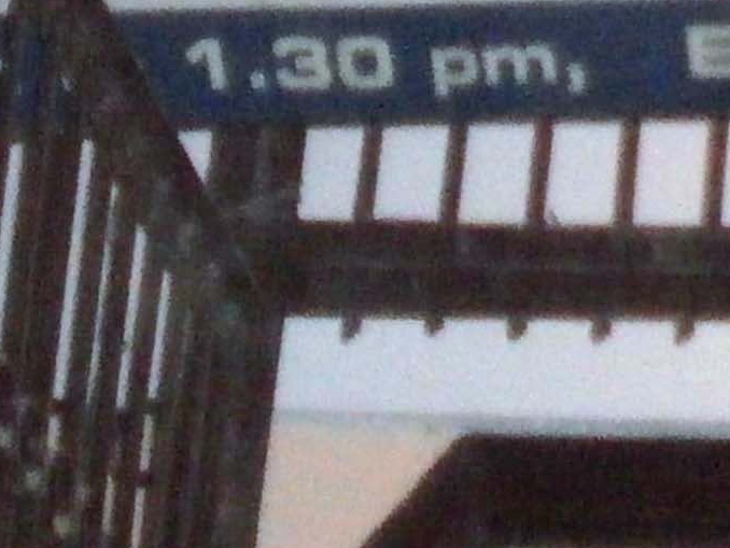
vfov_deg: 6.4
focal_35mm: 234
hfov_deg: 8.2
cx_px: 1193
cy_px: 156
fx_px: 4936
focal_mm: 6.51
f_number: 3.1
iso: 100
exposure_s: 1/320
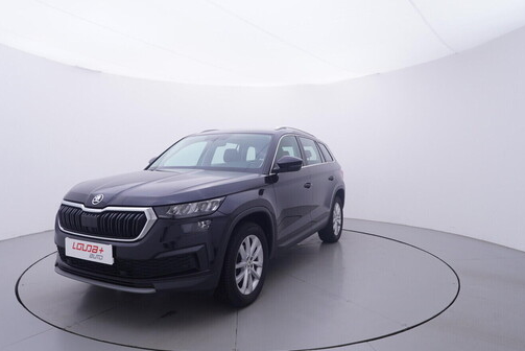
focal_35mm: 25
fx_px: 358
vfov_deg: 52.2
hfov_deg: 72.4
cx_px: 249
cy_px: 183
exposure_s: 1/80
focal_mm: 15
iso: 200
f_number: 5
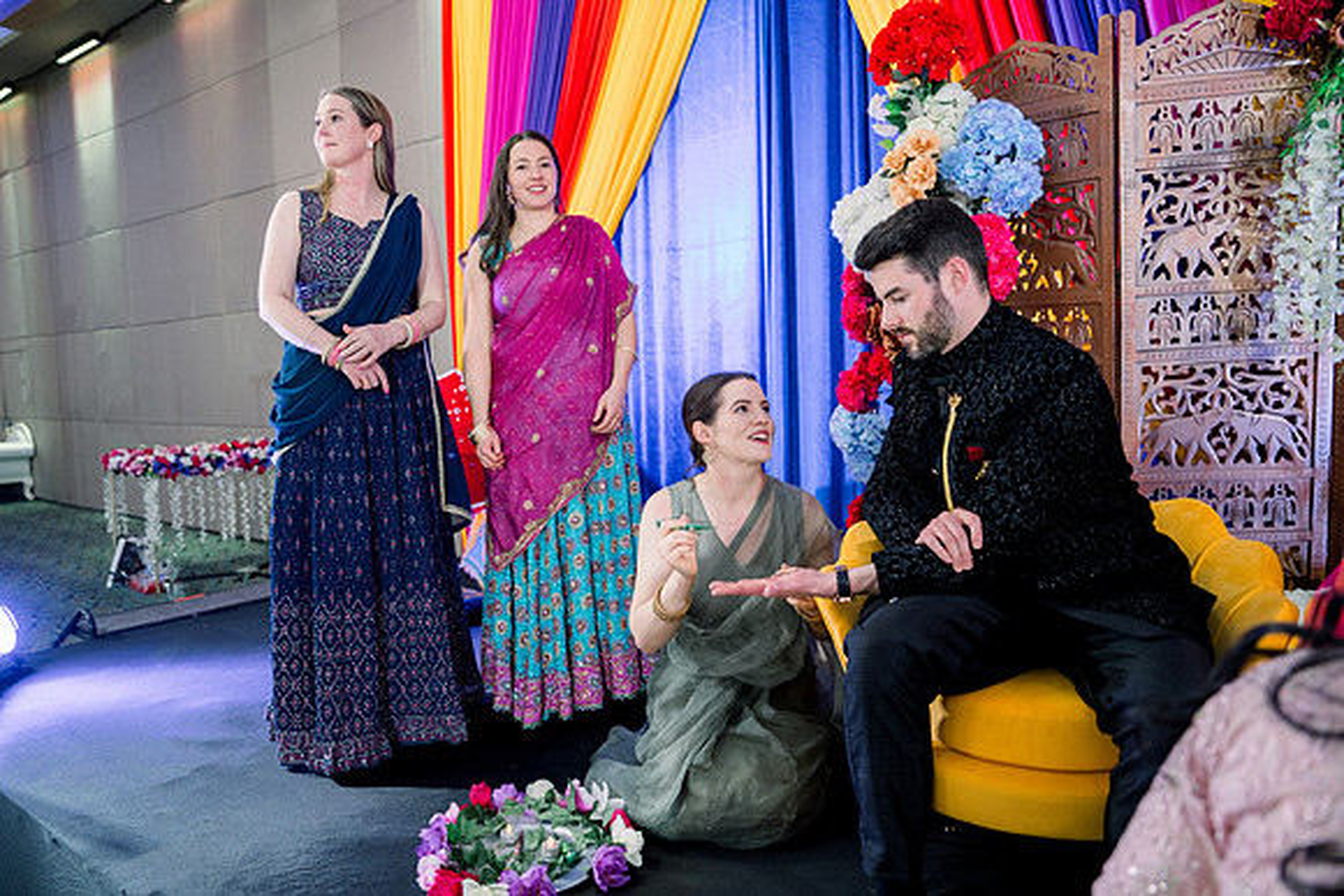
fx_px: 896
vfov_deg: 53.2
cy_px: 448
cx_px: 672
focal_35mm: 24
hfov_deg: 73.7
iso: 1250
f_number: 2.8
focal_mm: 24
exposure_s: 1/125
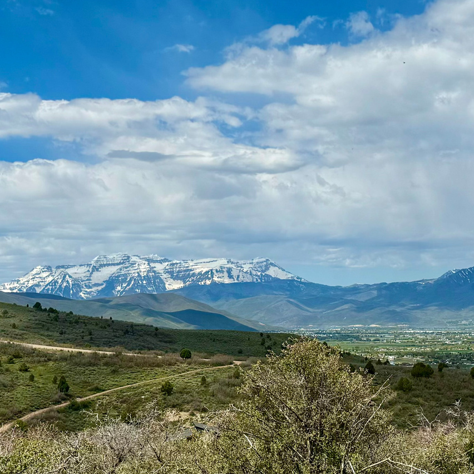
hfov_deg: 33.3
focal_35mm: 51
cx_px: 195
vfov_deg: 33.3
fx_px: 790
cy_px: 288
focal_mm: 6.76
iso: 80
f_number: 1.78
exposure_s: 1/9009
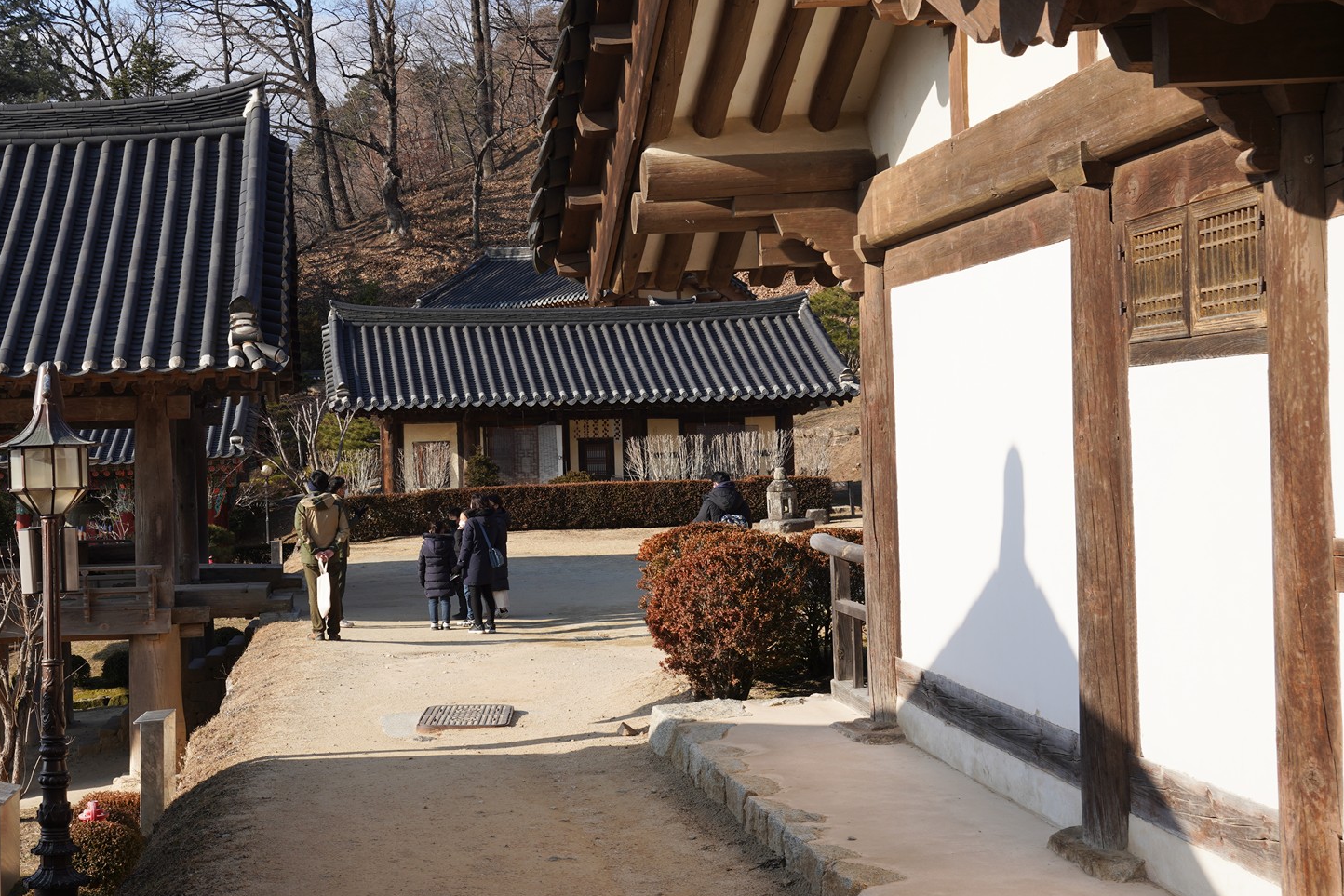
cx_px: 430
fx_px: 2016
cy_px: 423
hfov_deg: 36.4
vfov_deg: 25.1
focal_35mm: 54
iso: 100
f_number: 11
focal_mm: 39
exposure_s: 1/100
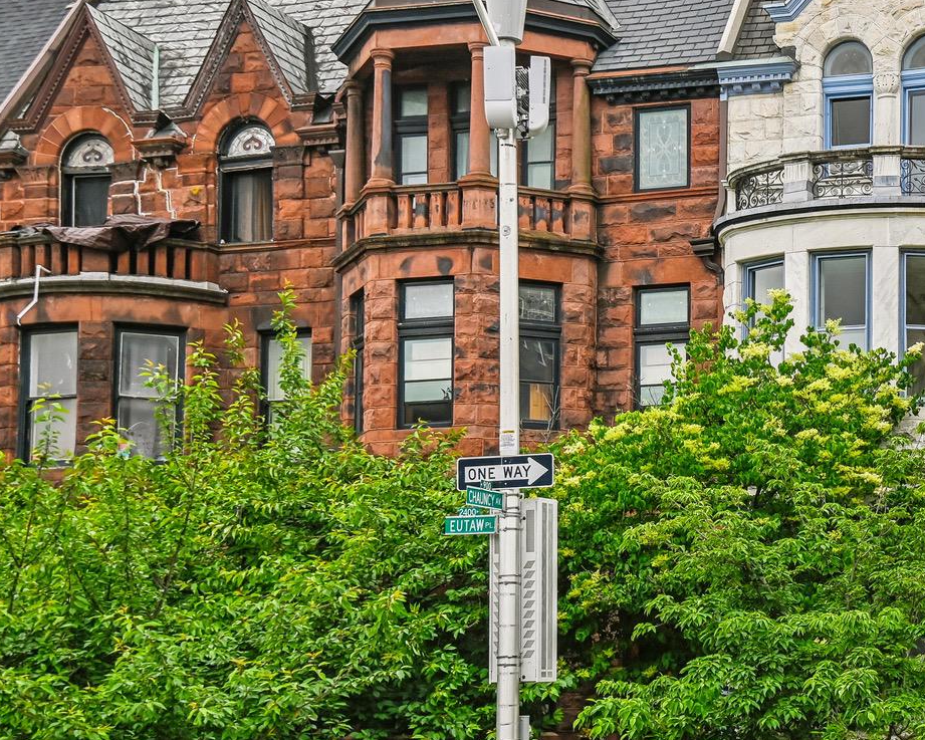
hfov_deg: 25.2
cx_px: 841
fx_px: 1999
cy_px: 224
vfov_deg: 20.9
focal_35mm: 73
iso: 125
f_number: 5.6
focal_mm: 35
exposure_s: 1/250
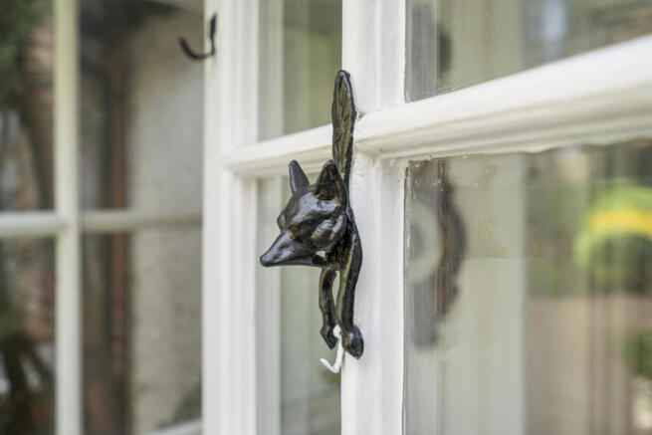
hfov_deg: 54.4
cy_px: 218
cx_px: 326
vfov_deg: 37.9
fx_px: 634
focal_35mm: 35
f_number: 4
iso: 640
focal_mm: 35
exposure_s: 1/250
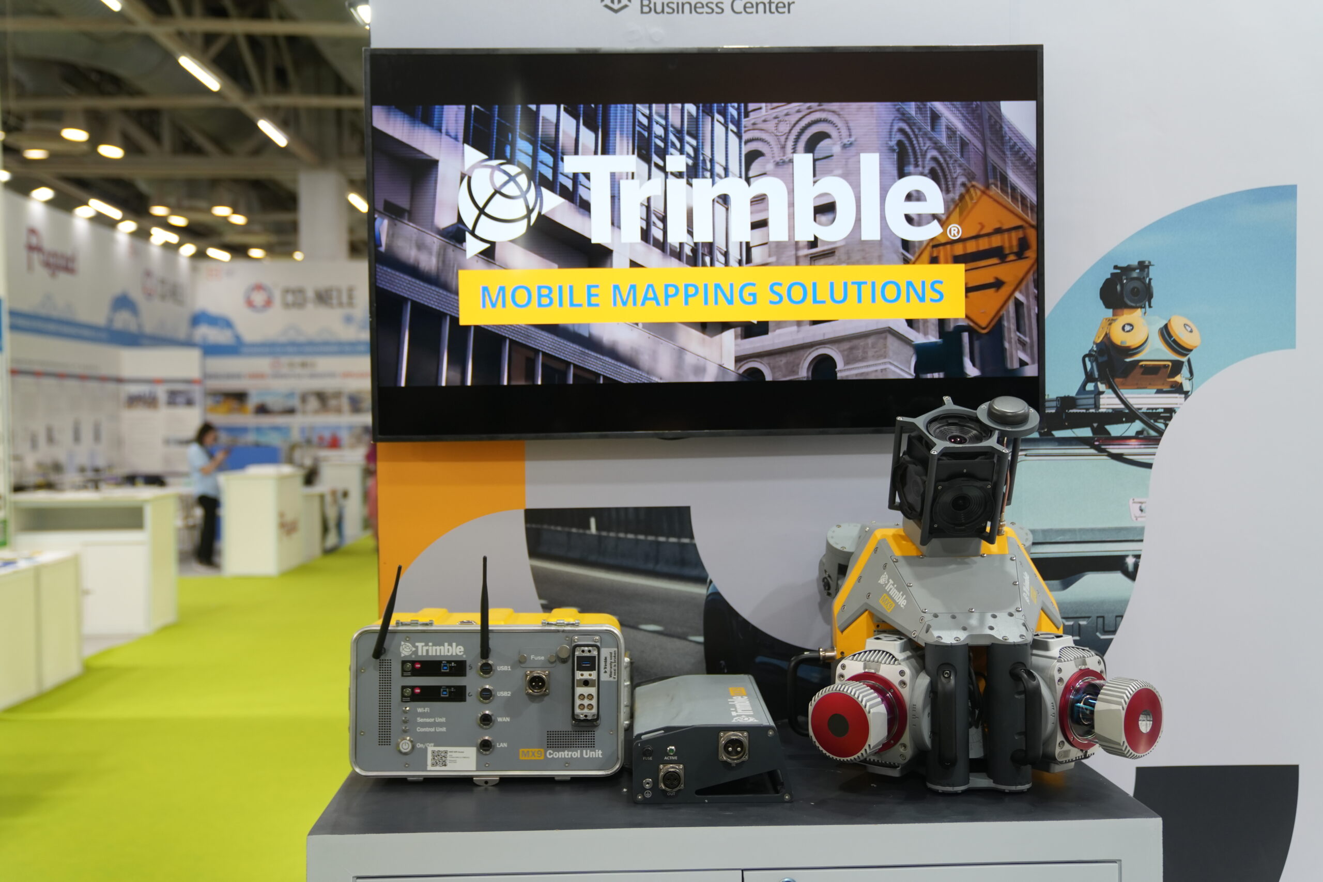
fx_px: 1249
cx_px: 662
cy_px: 441
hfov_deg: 55.8
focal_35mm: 34
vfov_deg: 38.9
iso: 800
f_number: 2.8
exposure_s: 1/200
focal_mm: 34
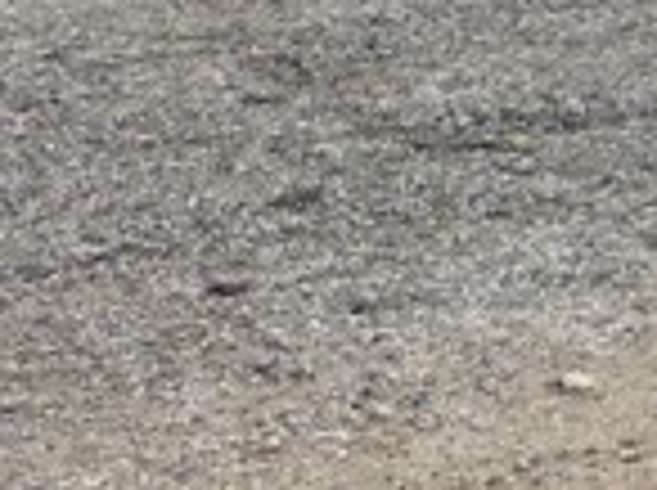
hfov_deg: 8.4
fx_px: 3733
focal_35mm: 197
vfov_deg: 7.4
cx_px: 1994
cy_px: -315
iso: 100
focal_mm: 5
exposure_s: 1/160
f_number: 10
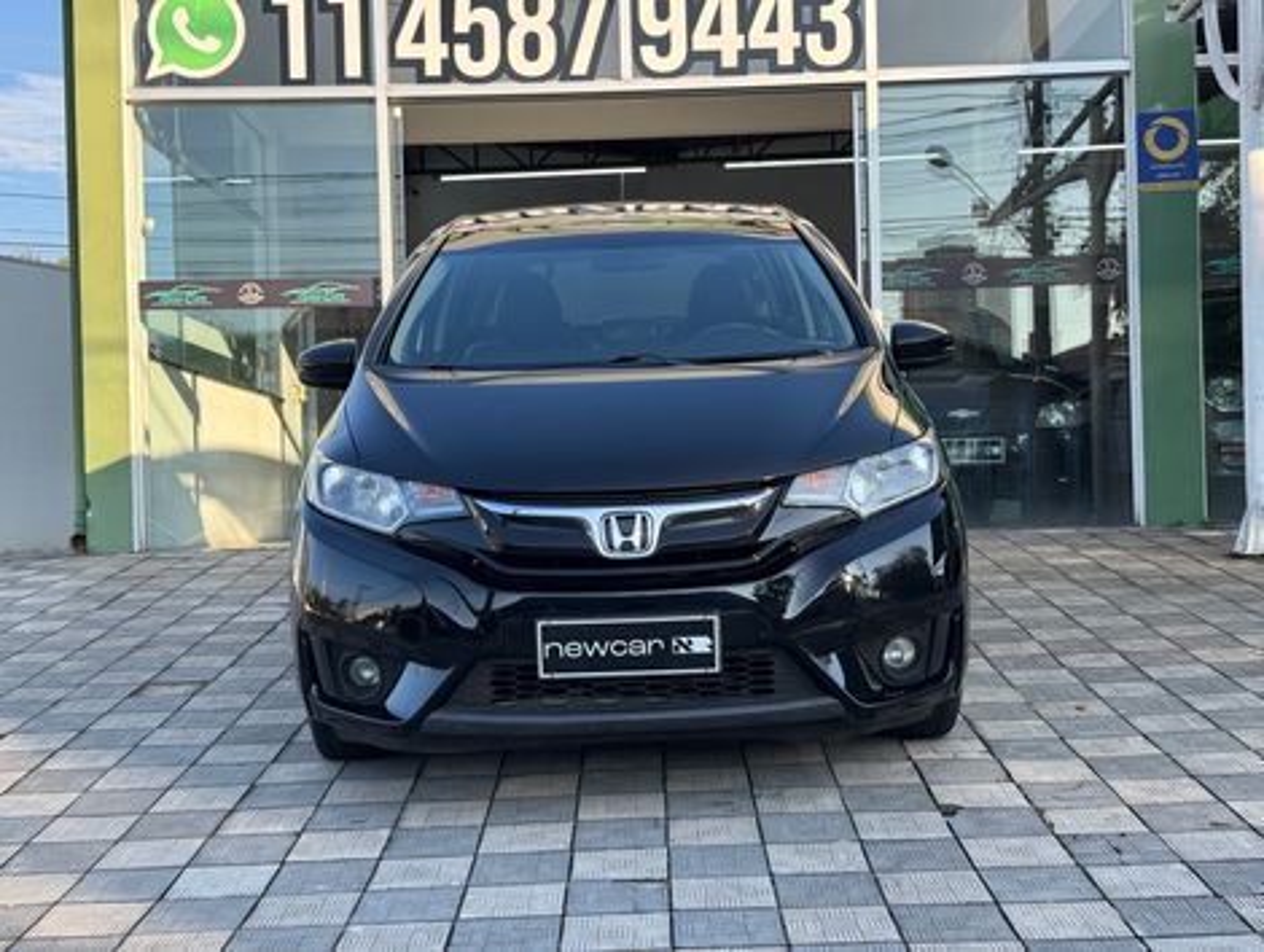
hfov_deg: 39.6
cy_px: 476
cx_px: 632
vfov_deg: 30.3
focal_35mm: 48
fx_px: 1755
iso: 64
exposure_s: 1/379
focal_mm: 6.76
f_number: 1.78
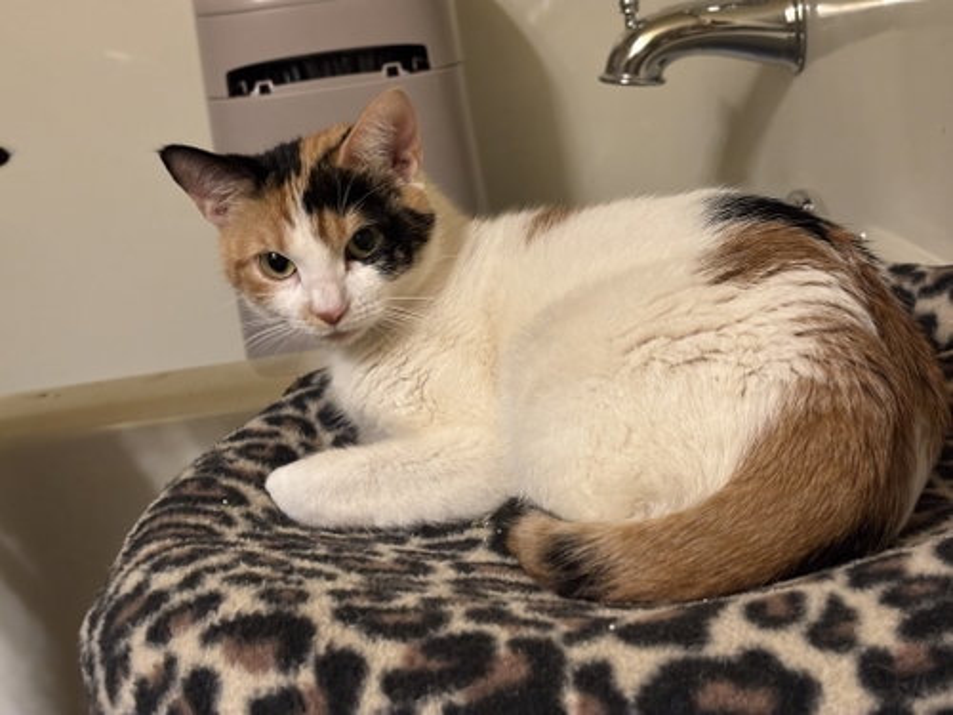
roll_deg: +7.9
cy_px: 358
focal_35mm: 52
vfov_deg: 28.0
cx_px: 476
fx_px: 1432
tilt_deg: -15.1
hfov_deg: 36.8
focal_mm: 5.96
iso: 320
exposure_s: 1/40
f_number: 1.6
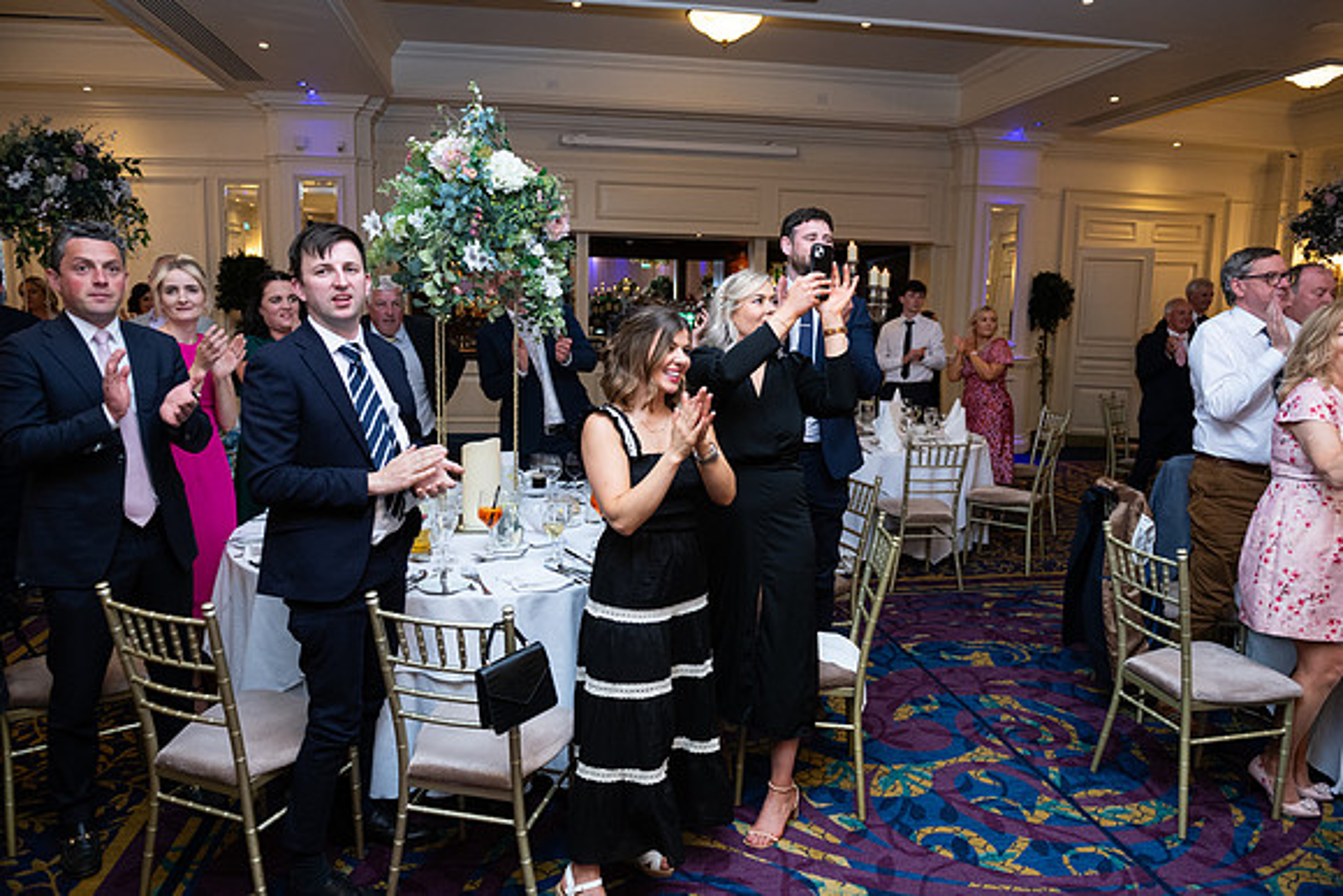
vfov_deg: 53.2
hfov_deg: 73.7
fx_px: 896
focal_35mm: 24
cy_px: 448
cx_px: 672
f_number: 3.5
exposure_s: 1/160
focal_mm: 24
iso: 800
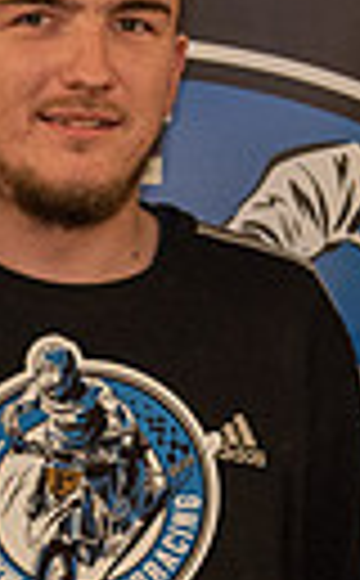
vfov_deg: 11.5
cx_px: 108
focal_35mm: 182
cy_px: 496
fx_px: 2873
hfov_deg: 7.2
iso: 2500
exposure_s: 1/500
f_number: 2.8
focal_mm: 35
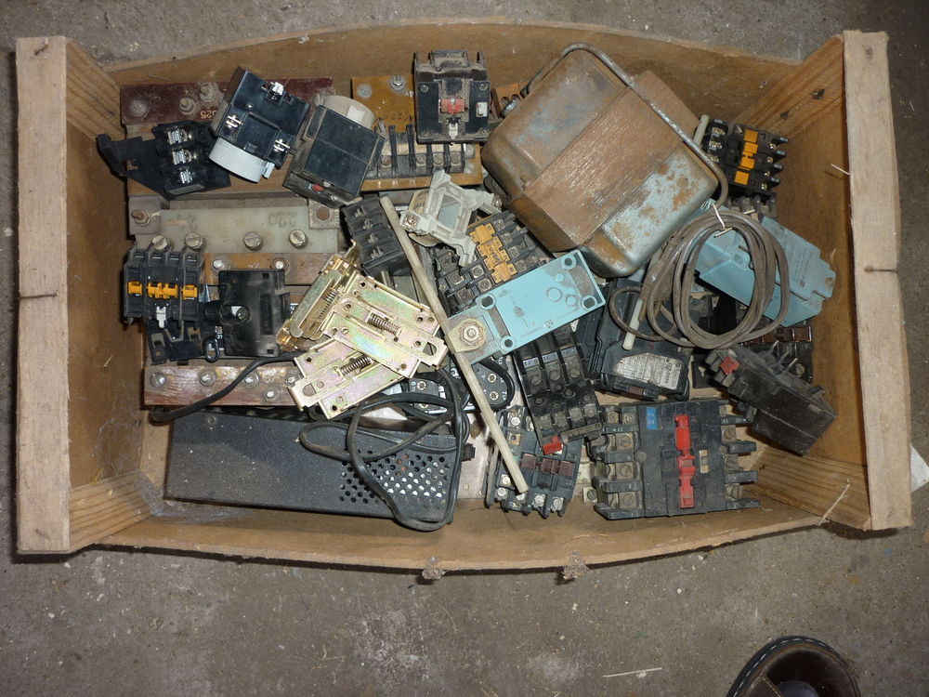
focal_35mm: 33
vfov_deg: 42.9
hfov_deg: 55.4
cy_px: 348
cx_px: 464
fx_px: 886
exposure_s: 1/60
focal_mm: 5.5
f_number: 2.8
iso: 100
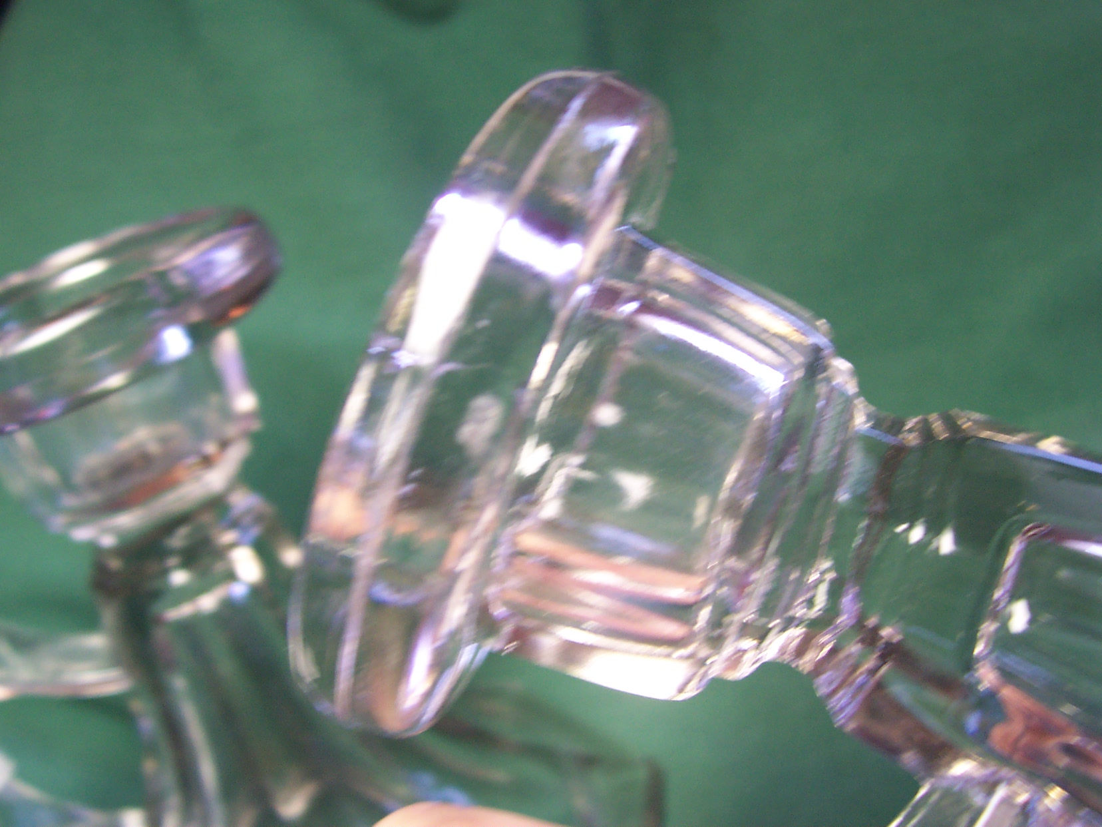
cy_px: 414
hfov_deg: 50.1
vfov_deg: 38.7
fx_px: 1178
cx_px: 551
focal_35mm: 37
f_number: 2.8
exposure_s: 1/30
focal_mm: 5.6
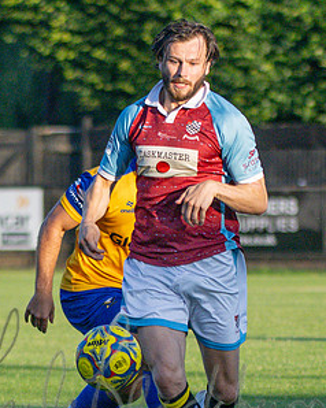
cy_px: 335
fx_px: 7268
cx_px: 109
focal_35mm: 602
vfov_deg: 3.2
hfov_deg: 2.6
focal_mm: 120
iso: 400
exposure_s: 1/4000
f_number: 2.8
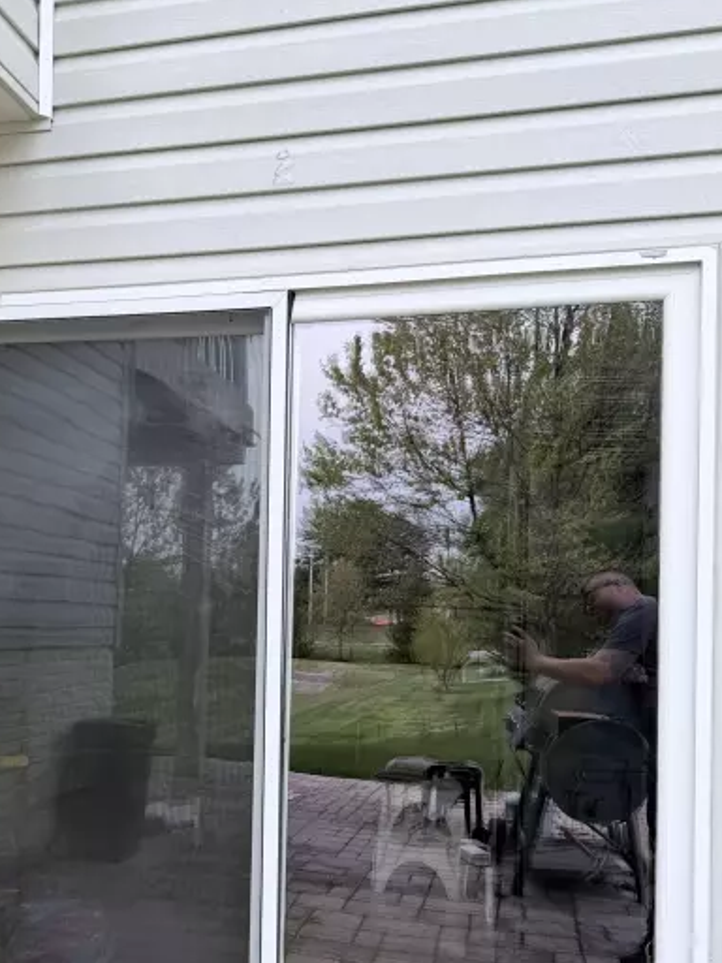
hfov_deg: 40.3
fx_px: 973
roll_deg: +0.5
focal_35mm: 35
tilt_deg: -0.2
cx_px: 258
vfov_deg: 52.2
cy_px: 582
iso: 80
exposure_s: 1/898
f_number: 1.78
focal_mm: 6.76
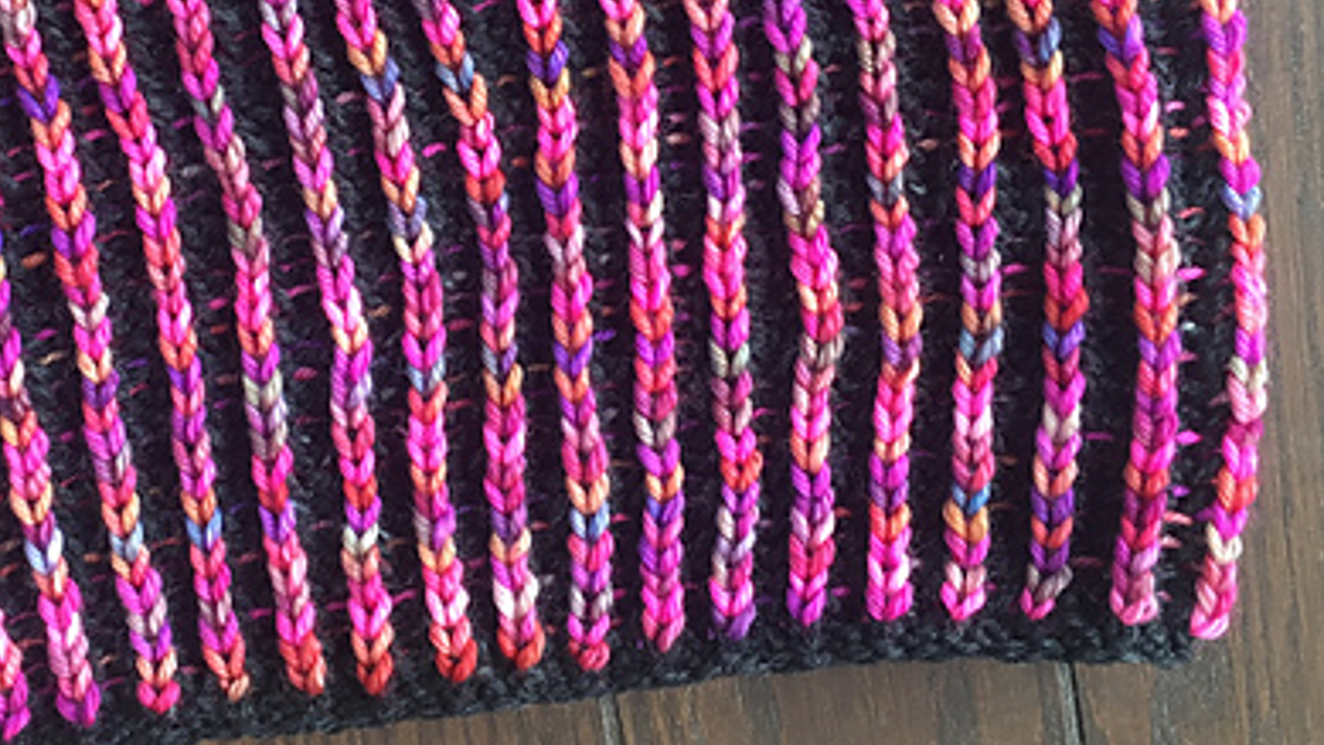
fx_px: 1826
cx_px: 412
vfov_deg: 22.8
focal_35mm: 52
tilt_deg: -84.9
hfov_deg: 39.3
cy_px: 163
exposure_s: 1/30
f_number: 2.2
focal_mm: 4.15
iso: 80
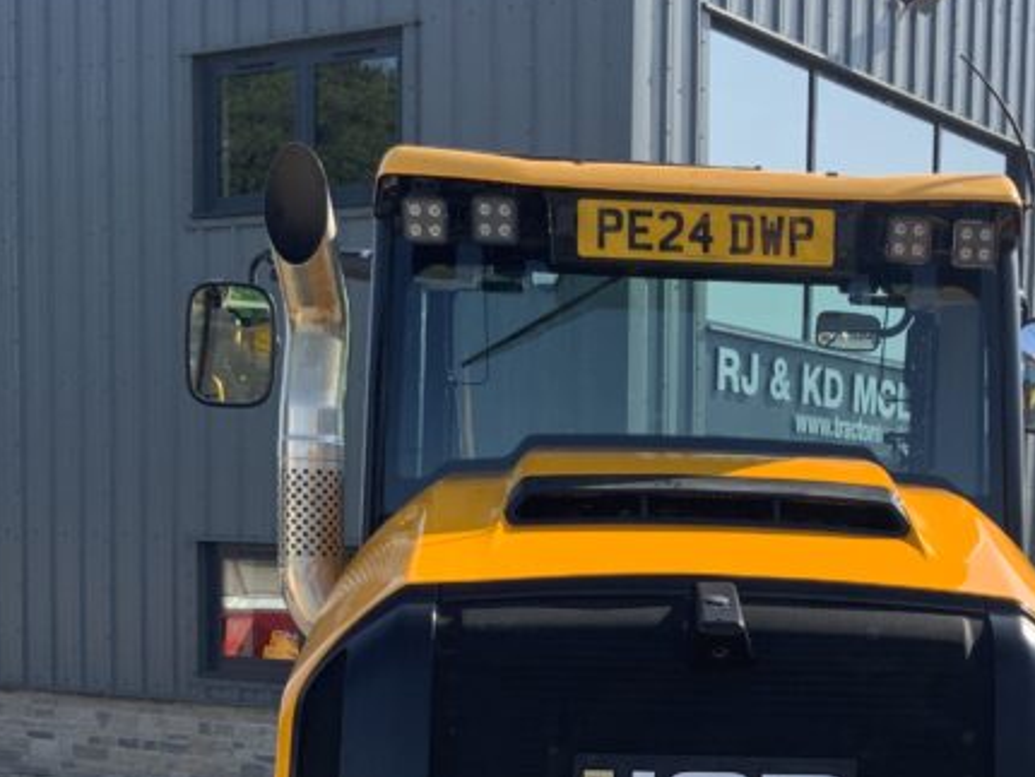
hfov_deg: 27.5
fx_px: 2064
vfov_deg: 20.6
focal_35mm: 69
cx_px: 847
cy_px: 775
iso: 16
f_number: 1.8
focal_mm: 3
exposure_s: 1/1076
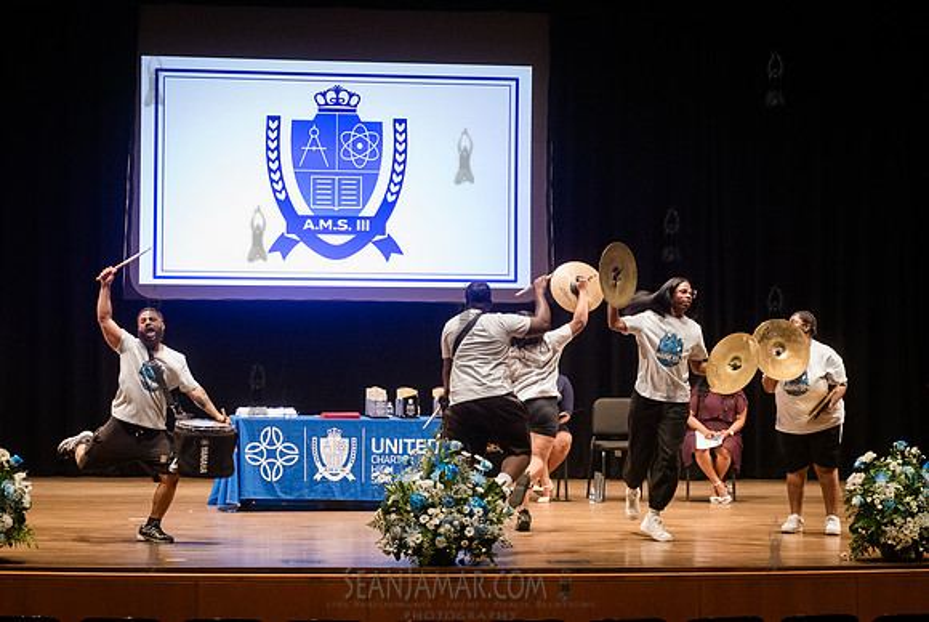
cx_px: 443
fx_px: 2464
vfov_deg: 14.4
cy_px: 363
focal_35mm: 95
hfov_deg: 21.3
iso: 5000
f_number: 4
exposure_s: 1/200
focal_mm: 80
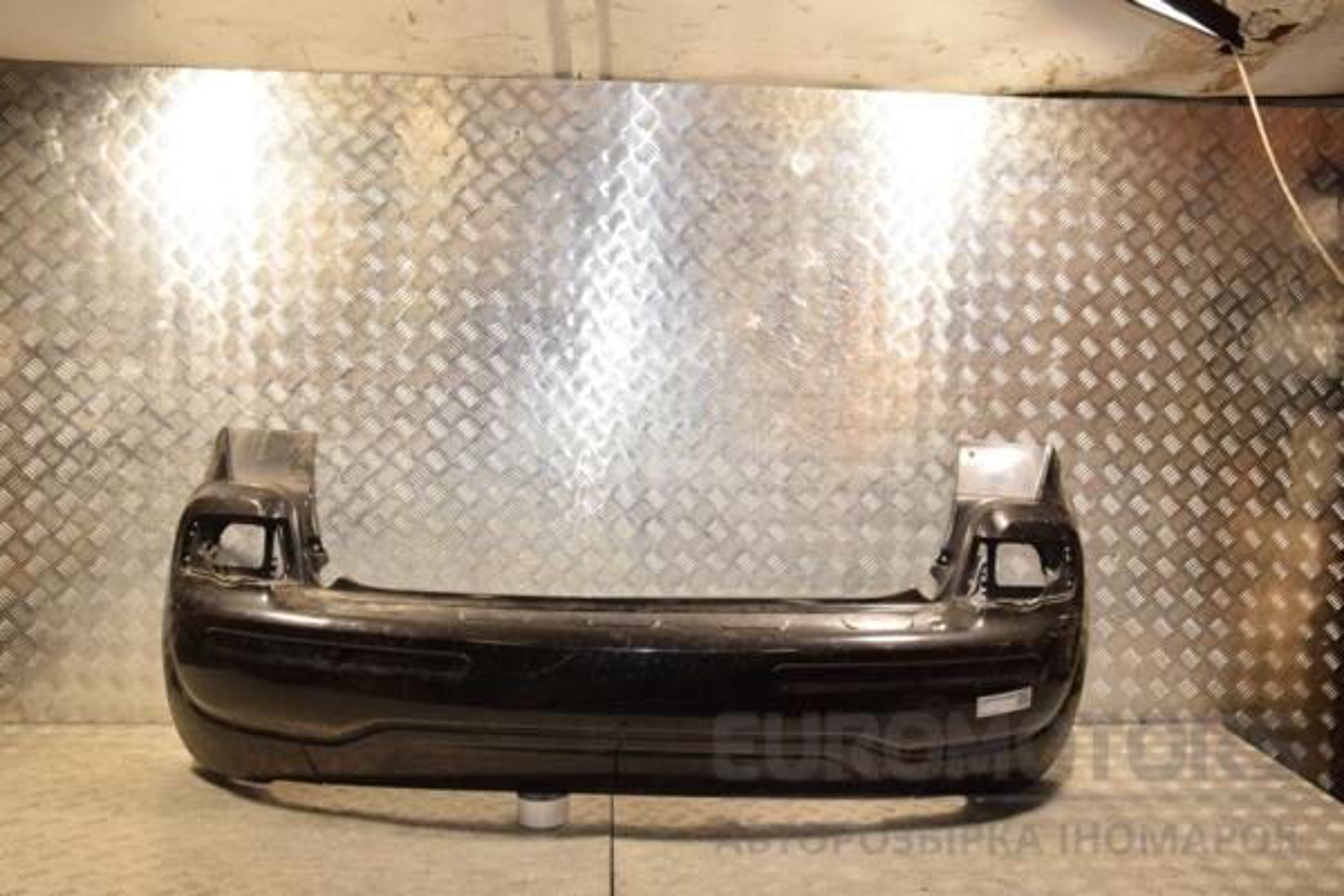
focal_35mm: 33
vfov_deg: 40.0
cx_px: 672
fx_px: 1232
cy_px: 448
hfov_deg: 57.2
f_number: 7.1
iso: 800
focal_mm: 22
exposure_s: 1/200
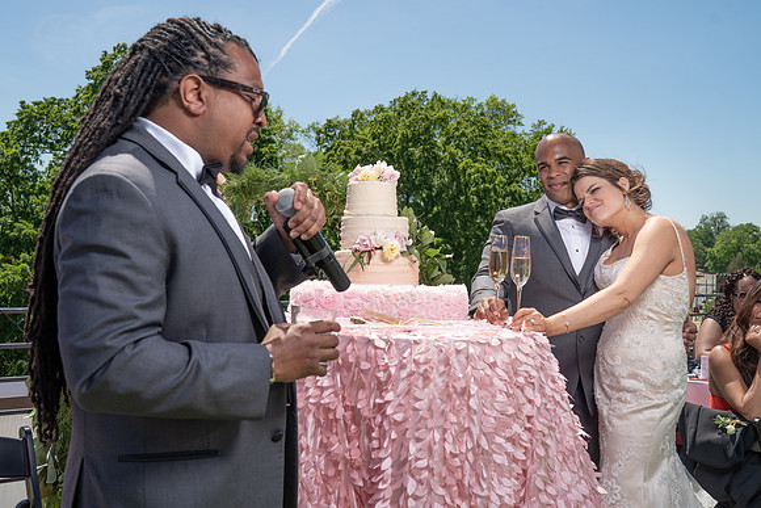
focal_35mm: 41
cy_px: 227
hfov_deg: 47.6
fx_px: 861
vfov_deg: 32.8
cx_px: 409
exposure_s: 1/250
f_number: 7.1
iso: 50
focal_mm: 35
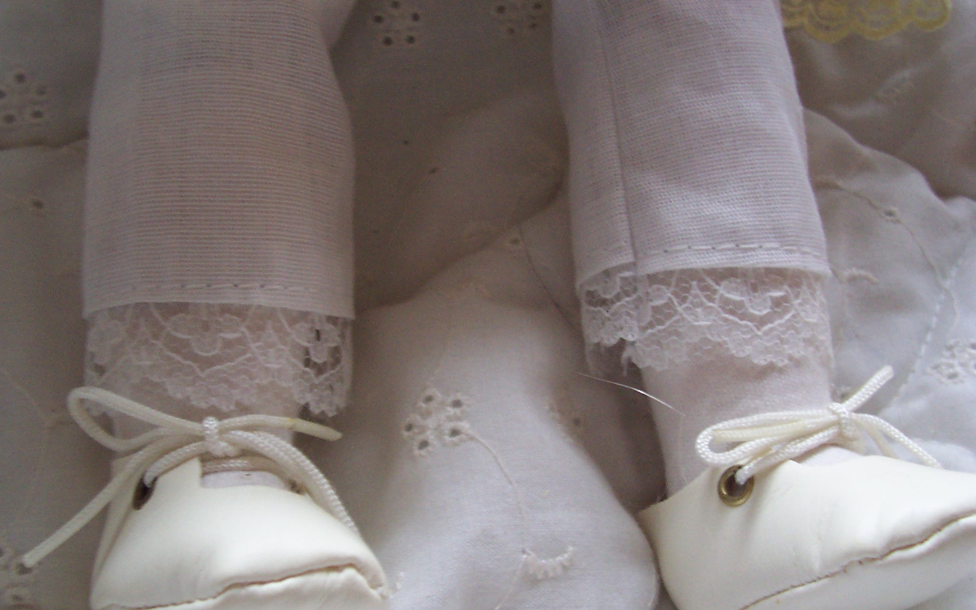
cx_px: 480
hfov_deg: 49.3
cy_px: 371
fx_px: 1064
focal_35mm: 40
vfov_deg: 31.9
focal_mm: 5.6
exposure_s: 1/15
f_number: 2.8
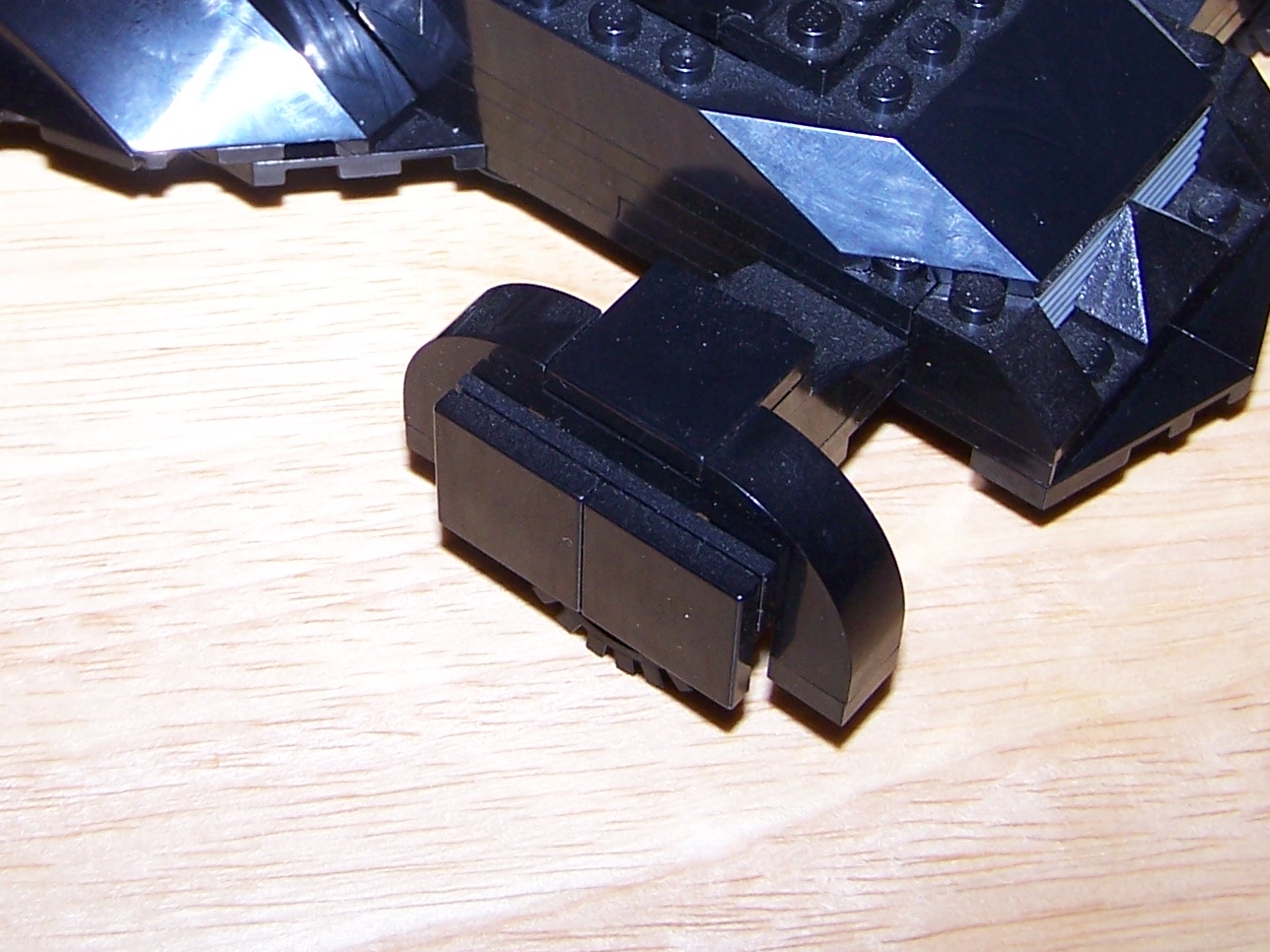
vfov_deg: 19.1
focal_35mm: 76
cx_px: 462
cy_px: 108
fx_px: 2788
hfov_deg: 25.6
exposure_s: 1/60
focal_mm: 6.3
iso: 80
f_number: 2.8
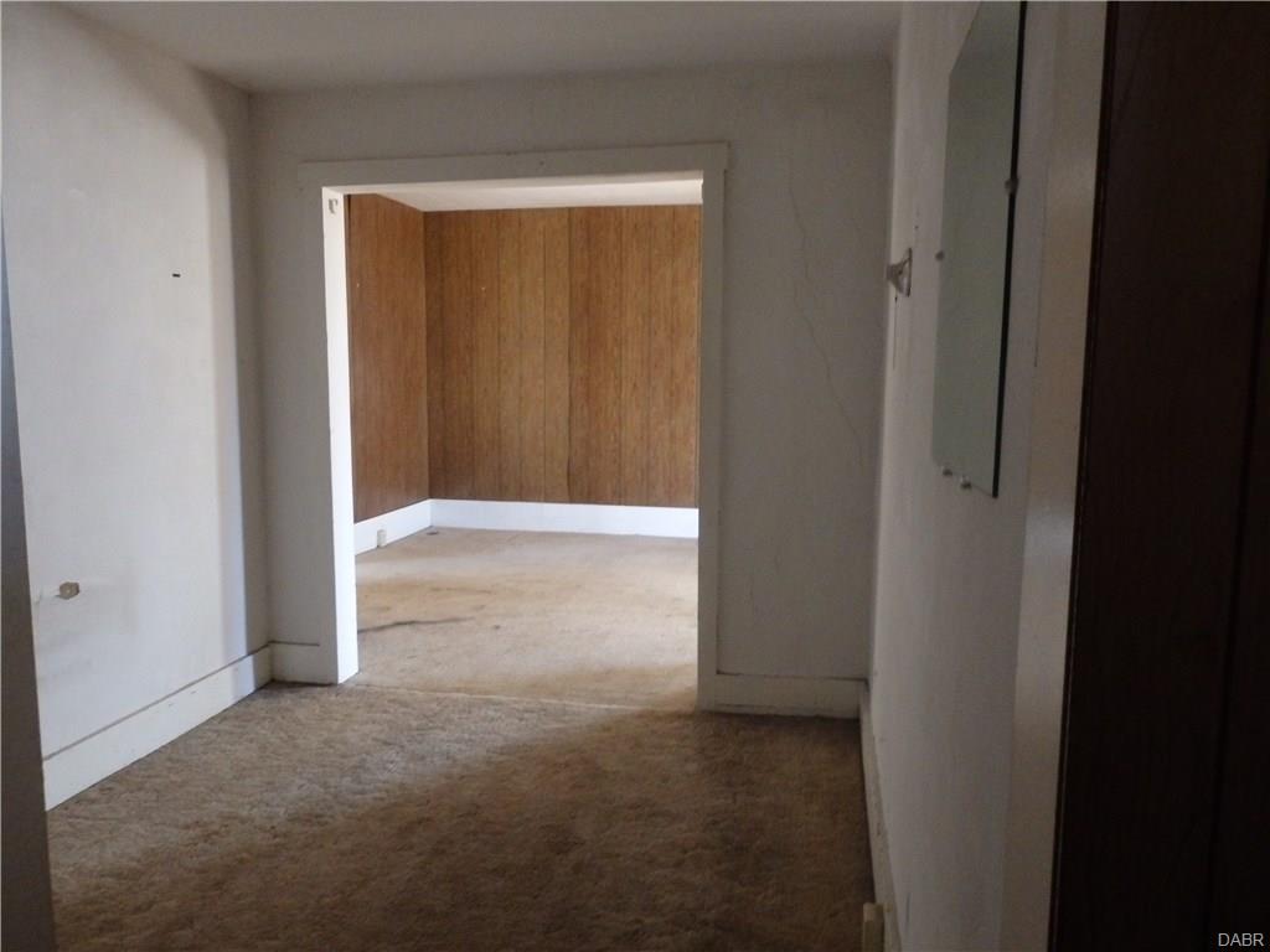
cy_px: 476
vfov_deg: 54.9
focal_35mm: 25
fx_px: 917
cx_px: 635
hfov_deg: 69.4
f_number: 3
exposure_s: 1/30
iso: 800
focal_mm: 4.5
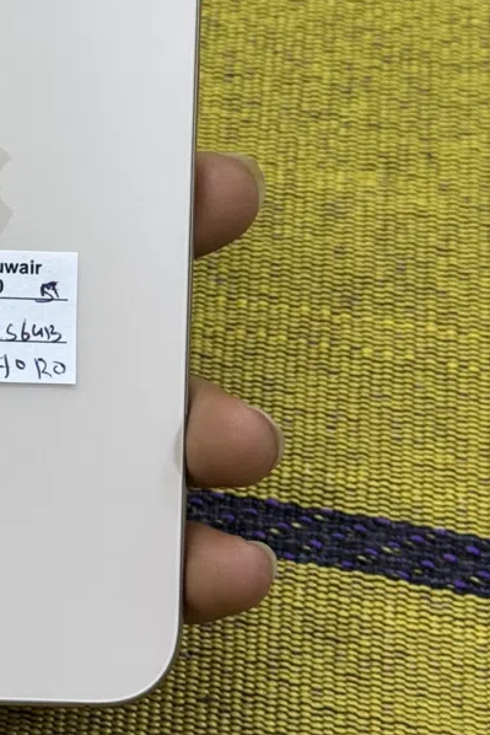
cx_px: -66
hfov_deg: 11.8
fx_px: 2326
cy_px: 205
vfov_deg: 17.9
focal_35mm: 114
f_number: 1.78
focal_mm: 6.76
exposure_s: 1/100
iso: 80
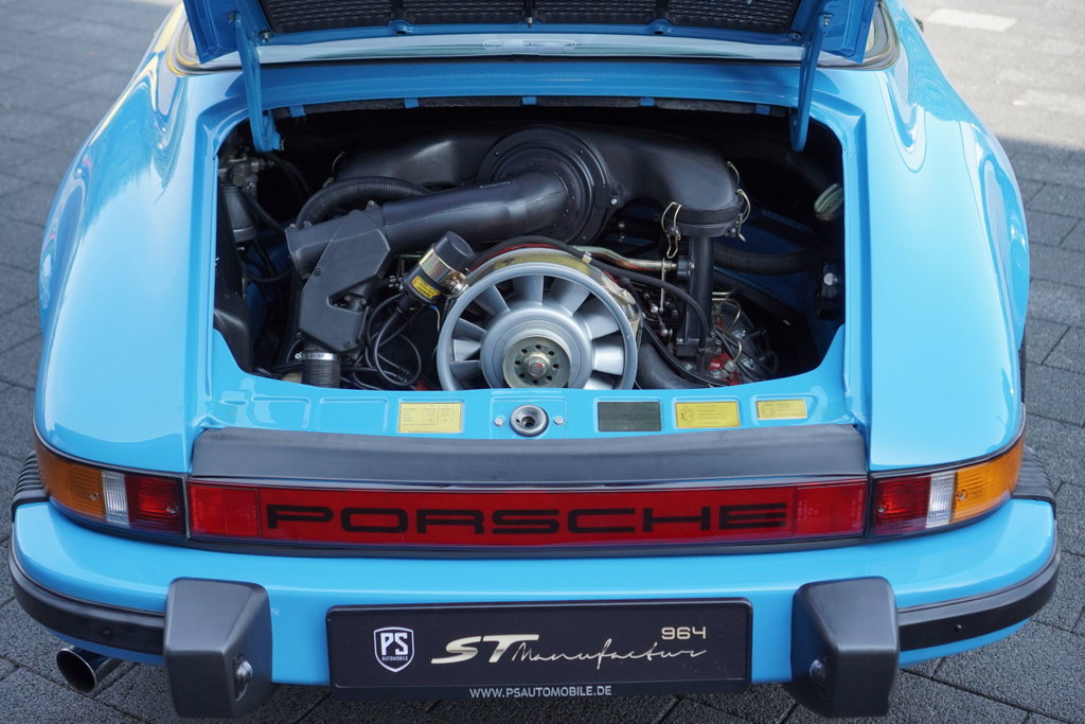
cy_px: 362
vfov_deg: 25.8
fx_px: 1582
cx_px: 542
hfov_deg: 37.8
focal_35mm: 52
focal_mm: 35
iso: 400
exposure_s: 1/1000
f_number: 3.2
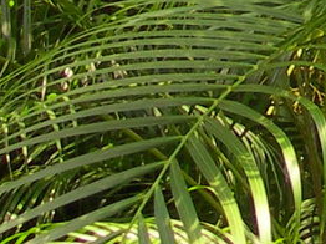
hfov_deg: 6.7
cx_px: 831
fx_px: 2625
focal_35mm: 279
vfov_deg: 5.0
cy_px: -583
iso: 50
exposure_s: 1/69
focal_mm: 7.8
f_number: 2.8
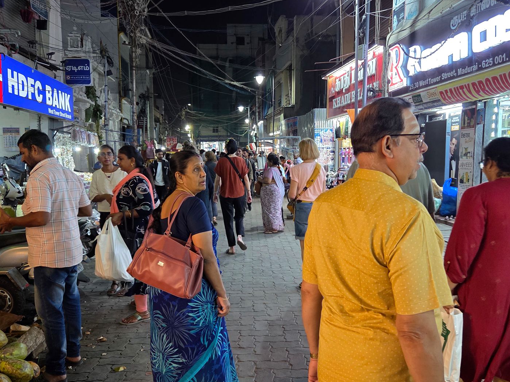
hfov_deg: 55.3
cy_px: 212
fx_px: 486
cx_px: 266
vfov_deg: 42.9
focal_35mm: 33
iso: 400
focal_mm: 5.4
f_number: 1.8
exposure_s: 1/100
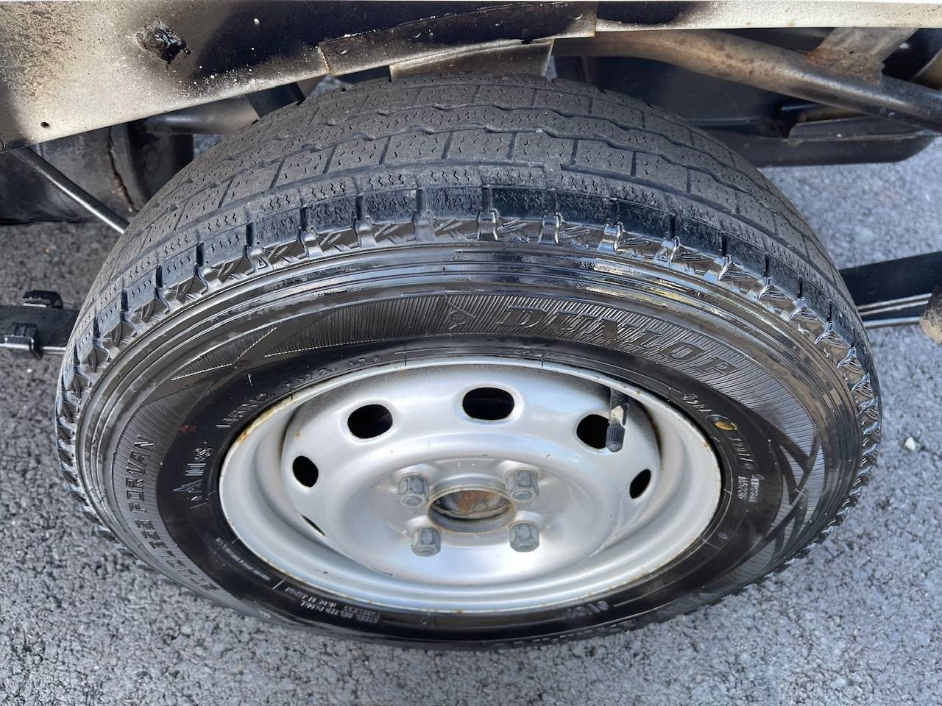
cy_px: 353
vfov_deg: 54.9
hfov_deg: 69.4
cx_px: 471
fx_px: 680
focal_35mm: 25
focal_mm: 5.1
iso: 40
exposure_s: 1/121
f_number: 1.6
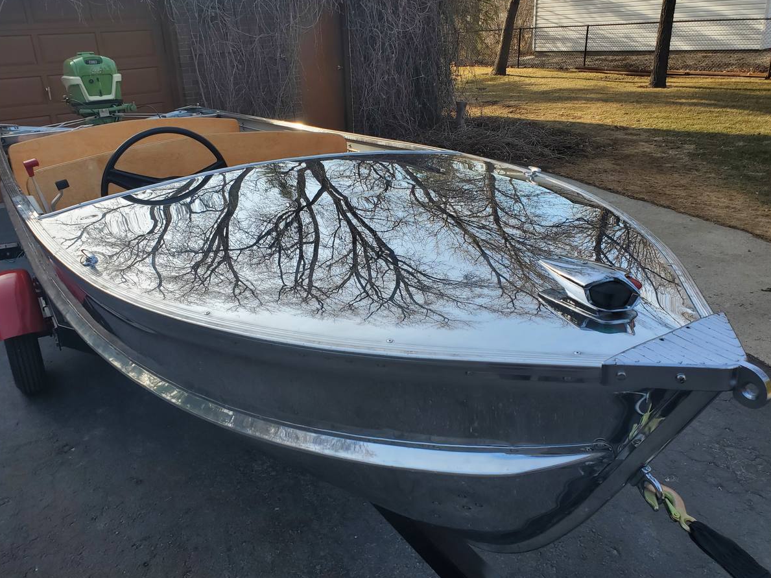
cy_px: 273
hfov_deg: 63.4
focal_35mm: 28
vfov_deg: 49.7
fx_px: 623
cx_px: 364
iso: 50
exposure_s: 1/655
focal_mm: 4.3
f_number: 2.4
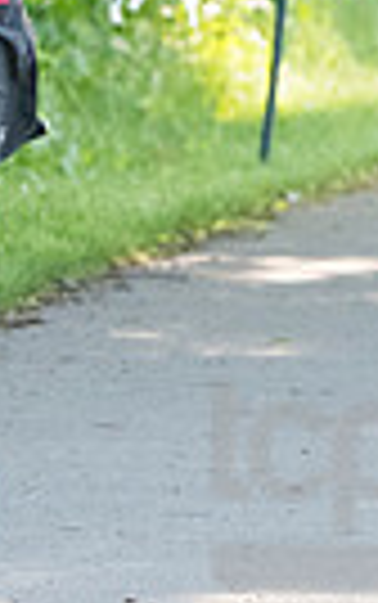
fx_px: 13898
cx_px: -178
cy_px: 9
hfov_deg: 1.6
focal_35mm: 845
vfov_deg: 2.5
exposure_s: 1/1600
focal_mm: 165
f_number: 5.6
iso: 4000
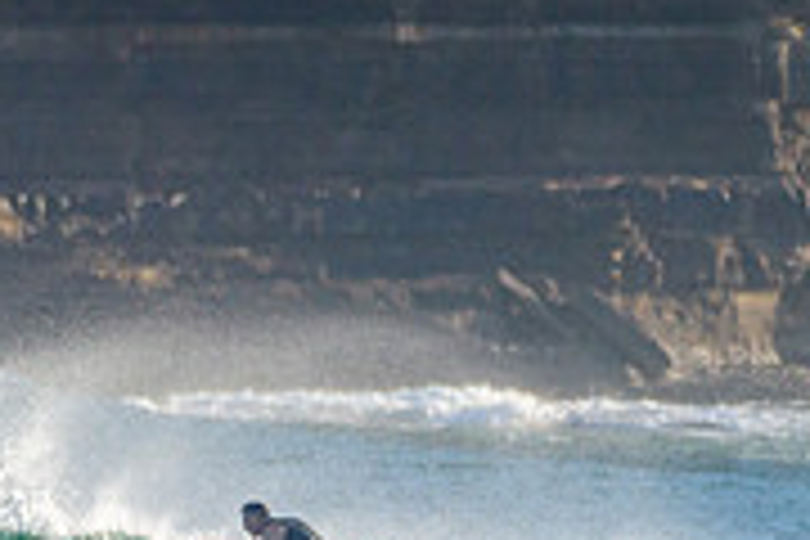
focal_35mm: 1973
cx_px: 342
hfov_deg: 1.0
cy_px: 619
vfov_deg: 0.7
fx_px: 44389
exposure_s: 1/2000
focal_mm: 500
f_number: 5.6
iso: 360
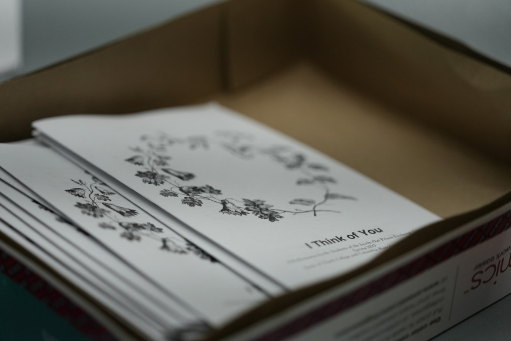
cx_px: 256
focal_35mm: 103
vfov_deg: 13.3
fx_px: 1463
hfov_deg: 19.8
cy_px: 170
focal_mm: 103
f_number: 2.8
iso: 2500
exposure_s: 1/400
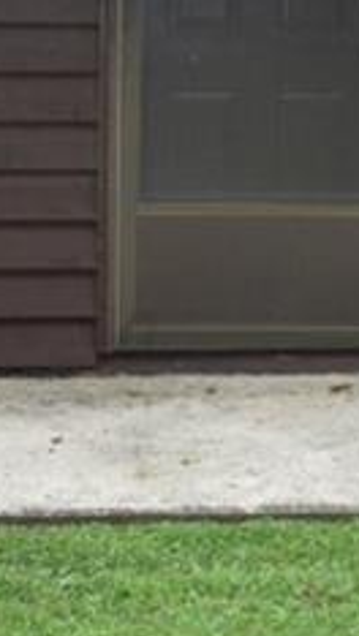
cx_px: 245
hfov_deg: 7.4
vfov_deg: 12.9
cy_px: 30
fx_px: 2786
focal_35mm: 165
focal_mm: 24
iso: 180
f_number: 5.6
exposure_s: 1/125
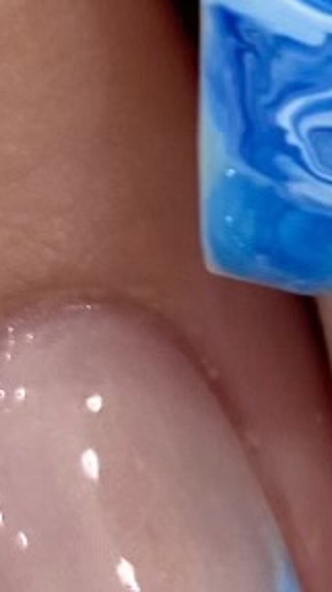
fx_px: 3121
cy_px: 99
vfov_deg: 10.8
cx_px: 561
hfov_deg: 6.0
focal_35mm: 199
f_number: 1.8
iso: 64
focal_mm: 4.25
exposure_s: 1/60
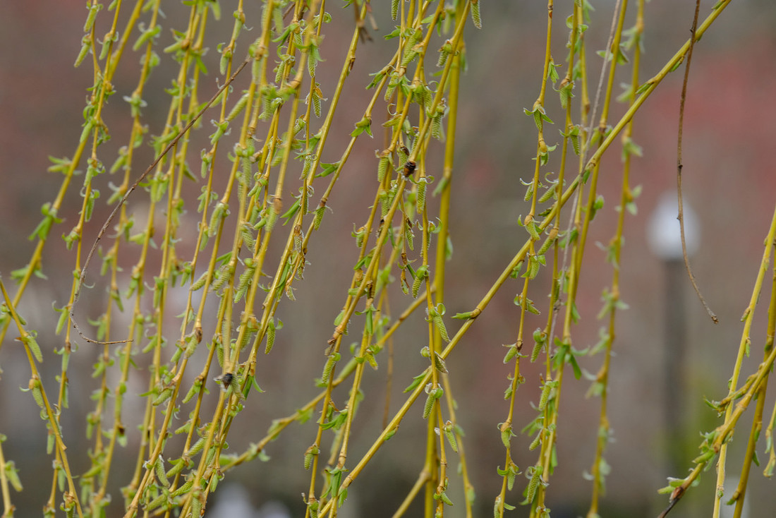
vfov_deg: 4.6
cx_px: 388
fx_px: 6468
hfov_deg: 6.9
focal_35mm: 300
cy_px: 259
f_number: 14
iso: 400
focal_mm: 200
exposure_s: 1/85
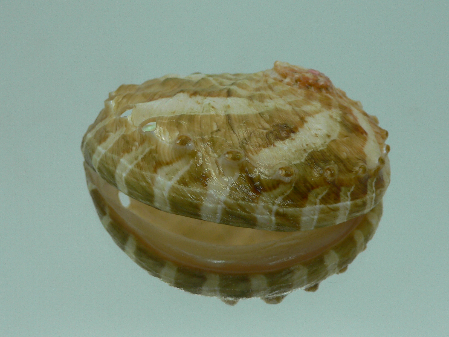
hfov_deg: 43.8
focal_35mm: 43
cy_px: 182
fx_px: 558
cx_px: 237
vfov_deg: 33.6
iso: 80
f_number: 2.8
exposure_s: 1/60
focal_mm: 4.6
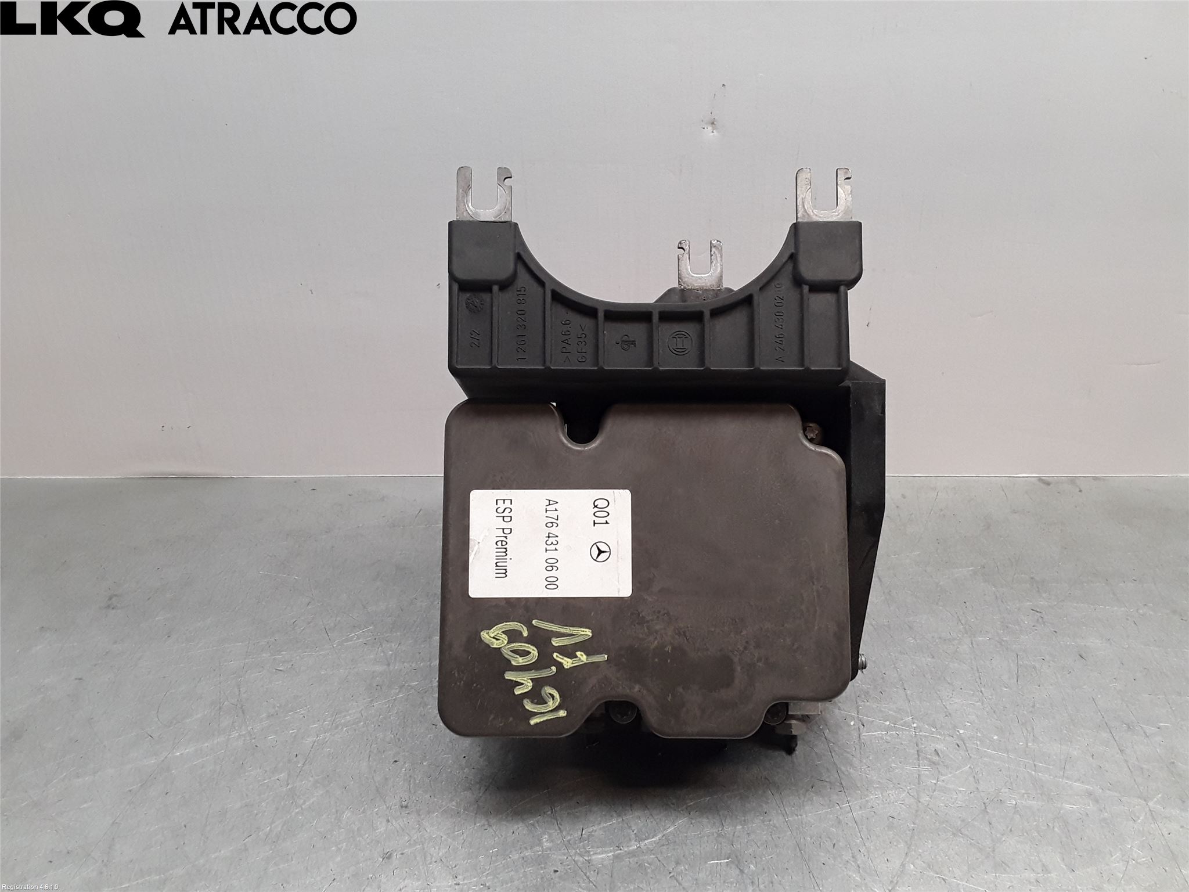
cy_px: 446
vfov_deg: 49.7
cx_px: 594
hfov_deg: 63.4
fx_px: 962
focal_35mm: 28
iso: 80
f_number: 1.9
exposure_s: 1/100
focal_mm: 2.91
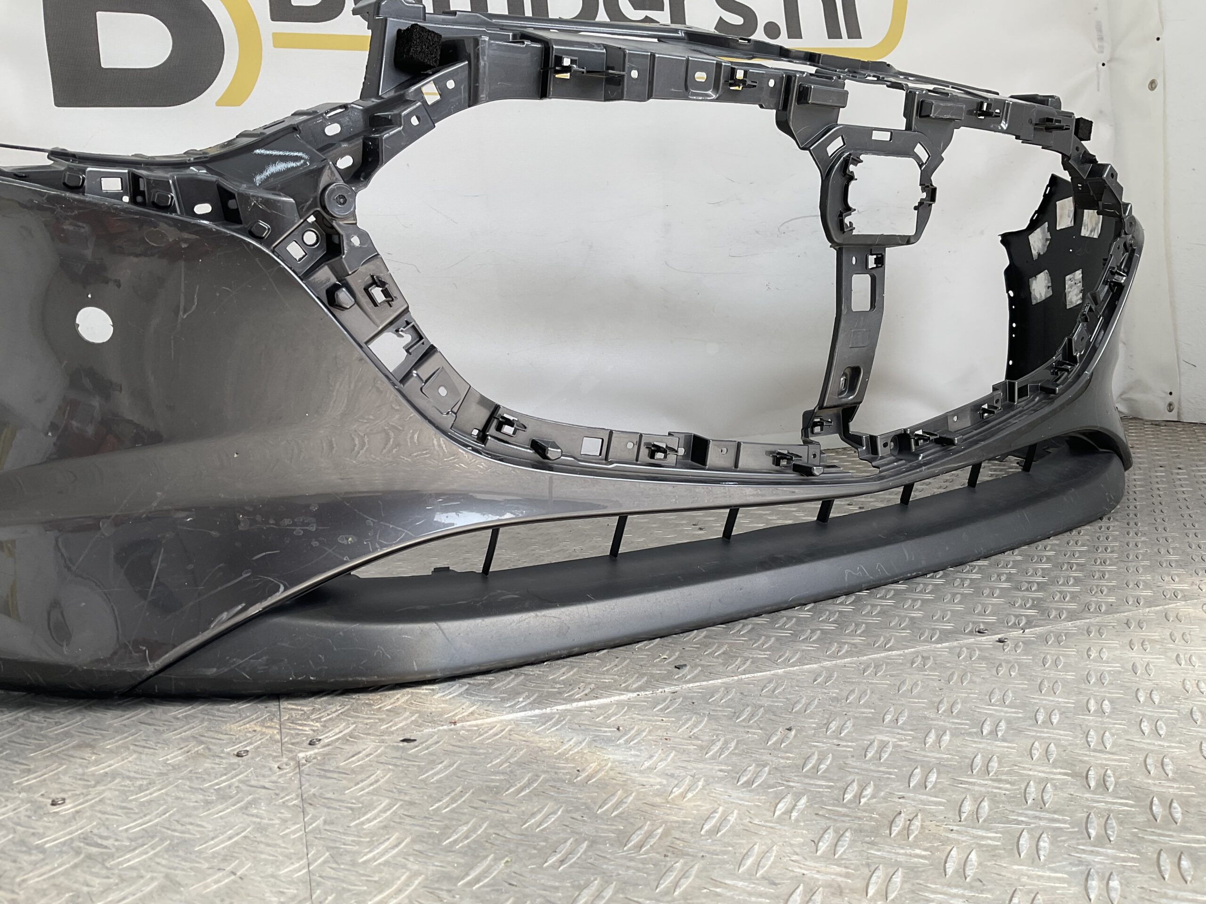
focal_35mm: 29
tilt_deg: -7.7
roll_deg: +1.9
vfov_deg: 48.2
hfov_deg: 61.7
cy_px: 452
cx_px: 603
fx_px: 1010
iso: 16
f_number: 1.8
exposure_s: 1/331
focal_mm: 3
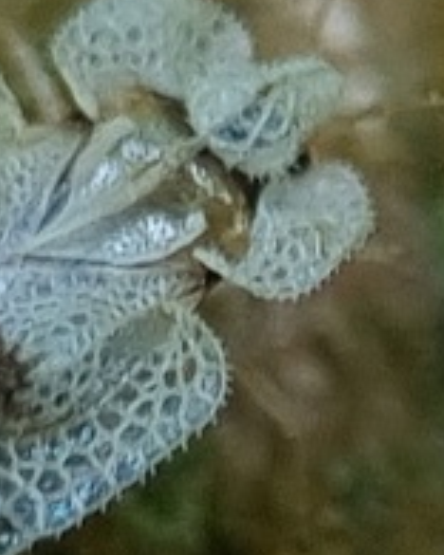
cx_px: -16
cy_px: 322
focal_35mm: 111
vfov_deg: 17.3
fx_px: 1823
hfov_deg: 13.7
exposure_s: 1/50
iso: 64
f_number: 1.8
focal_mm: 5.4
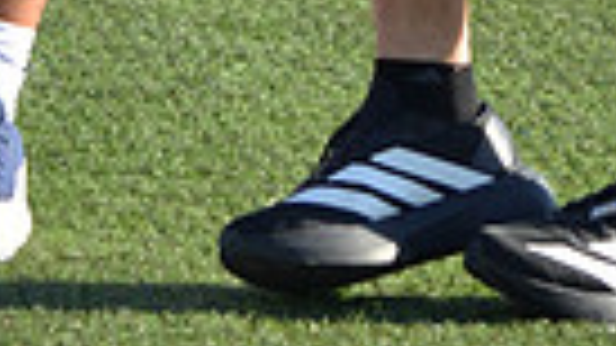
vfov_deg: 1.8
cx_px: 355
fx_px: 10615
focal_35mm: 650
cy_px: -899
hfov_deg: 3.3
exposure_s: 1/1000
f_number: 8
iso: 500
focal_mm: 98
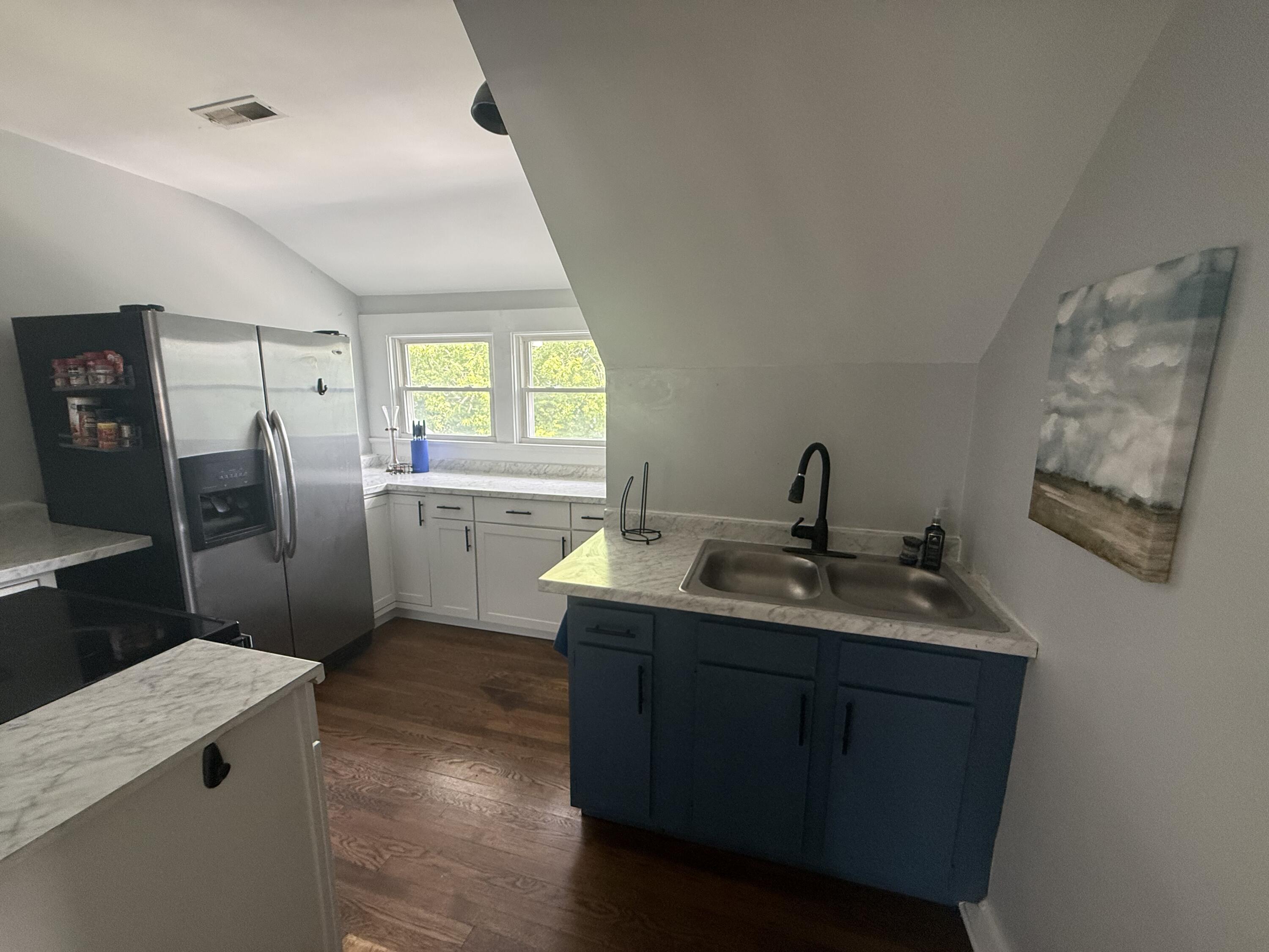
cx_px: 634
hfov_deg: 102.1
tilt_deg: -9.6
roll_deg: -0.4
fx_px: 513
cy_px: 476
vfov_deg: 85.7
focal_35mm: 14
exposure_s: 1/99
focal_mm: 2.22
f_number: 2.2
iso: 250
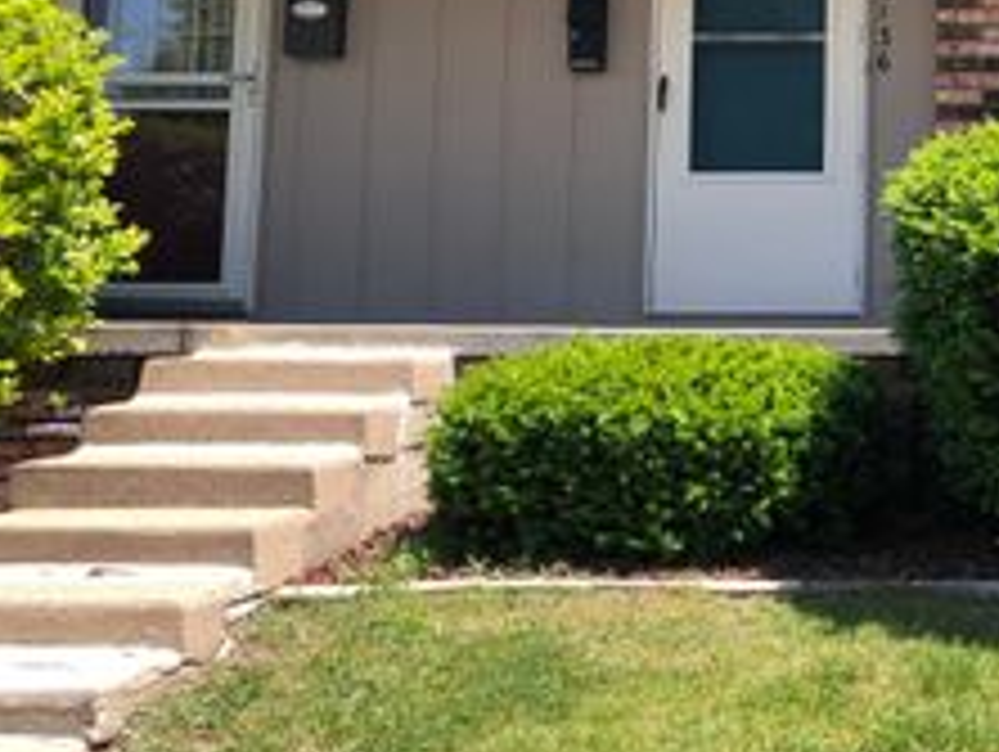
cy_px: 205
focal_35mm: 63
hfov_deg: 28.4
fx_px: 1820
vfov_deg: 23.1
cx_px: 1048
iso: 20
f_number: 1.8
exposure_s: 1/774
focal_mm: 3.99
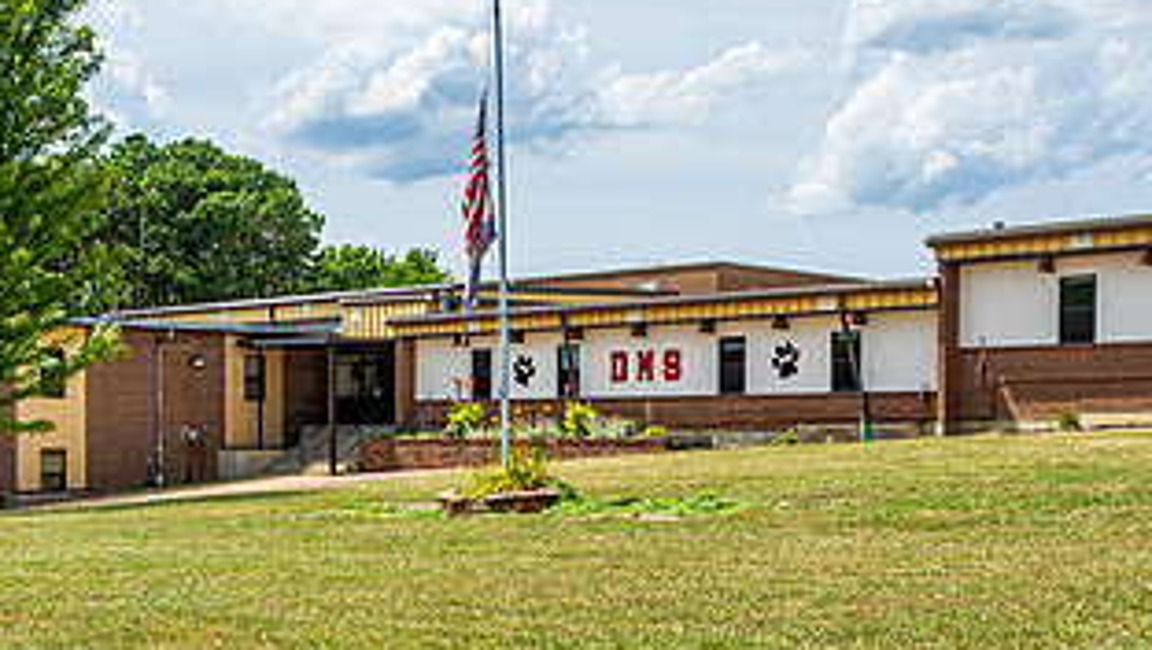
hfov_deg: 35.2
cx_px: 406
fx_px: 1803
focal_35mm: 59
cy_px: 454
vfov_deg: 20.3
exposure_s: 1/320
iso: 100
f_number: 8
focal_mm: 18
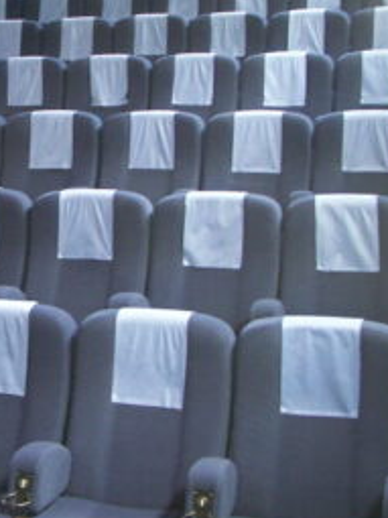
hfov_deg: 19.0
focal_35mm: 73
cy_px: 242
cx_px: -83
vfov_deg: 26.7
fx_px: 1092
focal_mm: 8.18
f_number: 2.8
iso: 200
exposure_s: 1/4
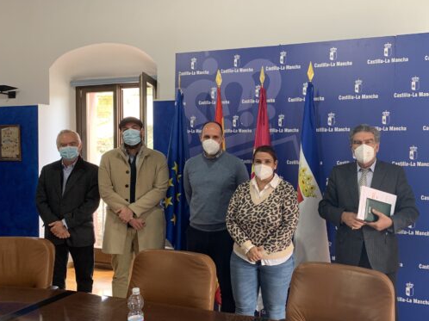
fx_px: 409
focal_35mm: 33
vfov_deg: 42.8
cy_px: 182
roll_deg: -0.6
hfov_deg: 54.9
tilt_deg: -2.5
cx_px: 260
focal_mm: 4.25
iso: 100
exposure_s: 1/50
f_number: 1.8
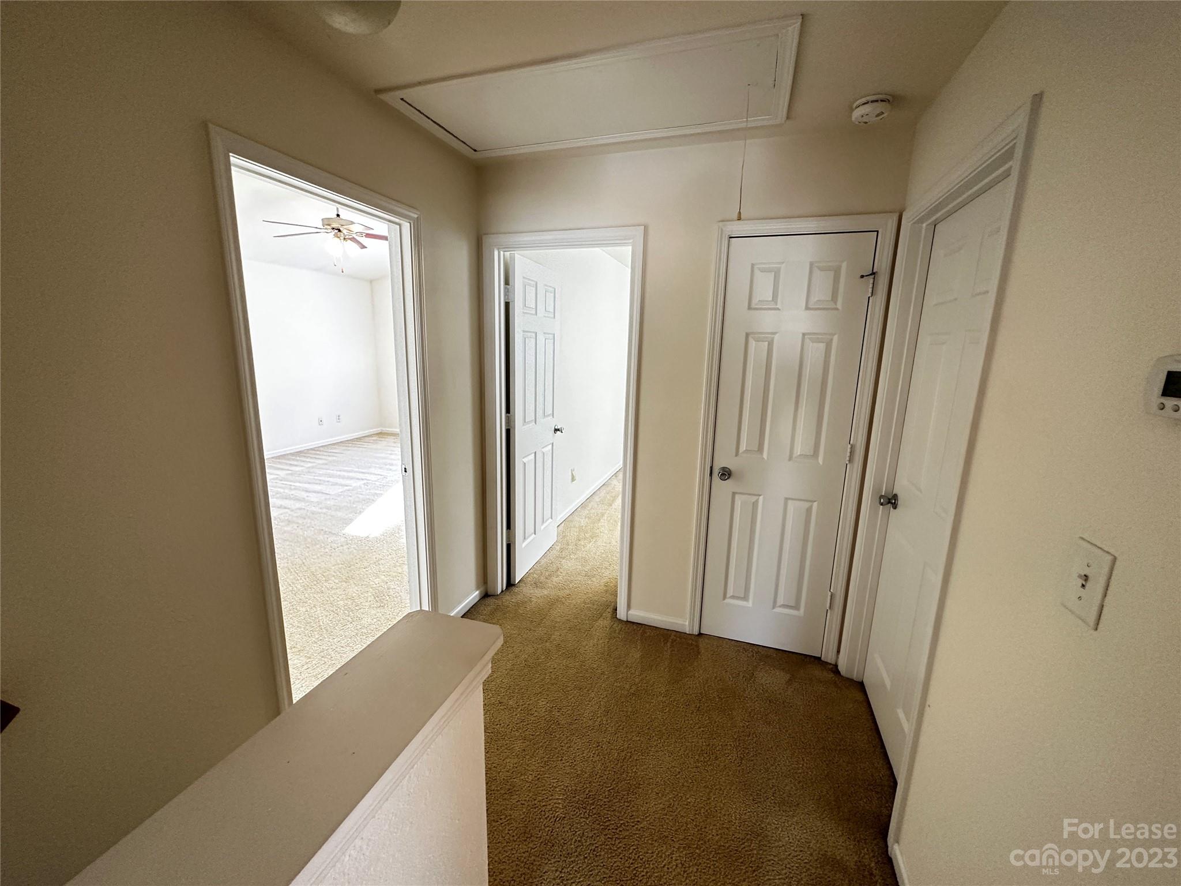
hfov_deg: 102.1
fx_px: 478
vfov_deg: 85.7
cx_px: 590
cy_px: 443
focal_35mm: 14
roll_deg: -1.7
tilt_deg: -12.3
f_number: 2.2
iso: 250
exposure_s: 1/60
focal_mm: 2.22
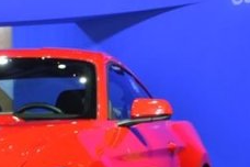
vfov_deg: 6.8
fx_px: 1389
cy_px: 182
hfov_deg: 10.1
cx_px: -80
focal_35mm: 200
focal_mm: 38
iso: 400
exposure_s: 1/60
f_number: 5
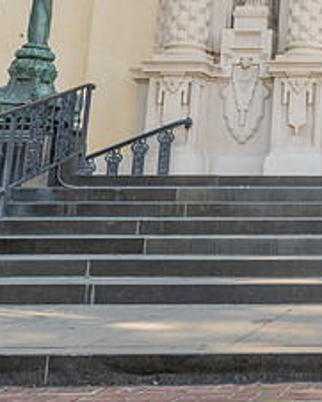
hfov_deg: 20.6
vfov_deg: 30.6
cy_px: 74
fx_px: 714
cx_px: 520
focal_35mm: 60
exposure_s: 1/250
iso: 400
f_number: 5.6
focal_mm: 24
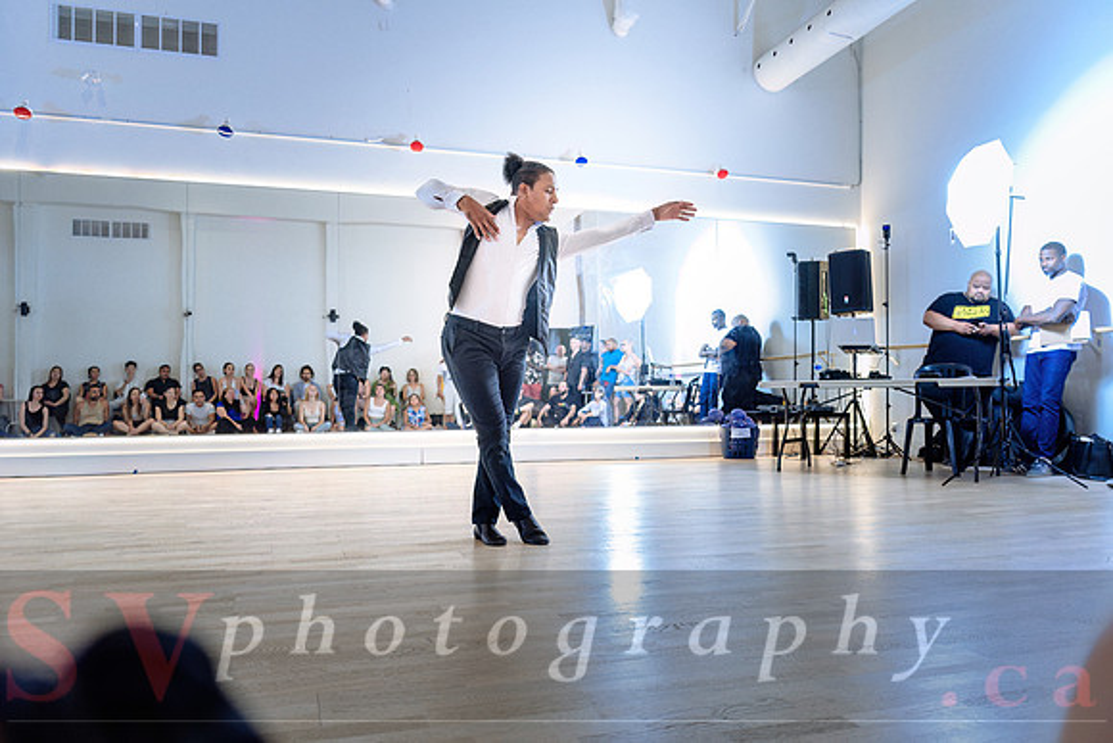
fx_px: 882
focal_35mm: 29
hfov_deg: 64.5
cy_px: 382
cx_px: 581
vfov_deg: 45.7
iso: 1600
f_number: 2.8
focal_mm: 27
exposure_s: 1/250
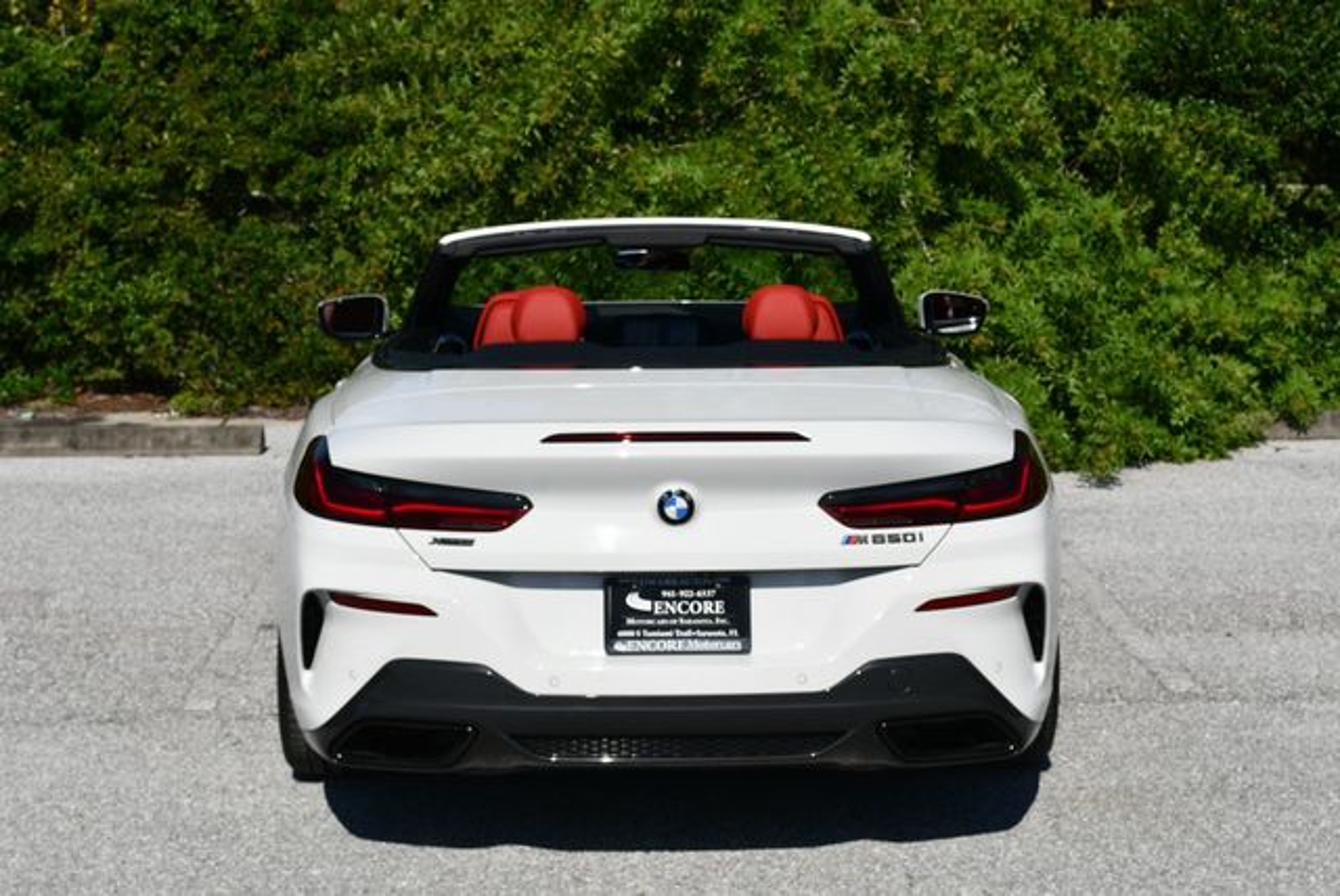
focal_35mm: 68
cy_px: 448
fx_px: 2533
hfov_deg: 29.6
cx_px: 670
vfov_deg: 20.1
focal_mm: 34
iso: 100
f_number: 9
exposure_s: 1/320
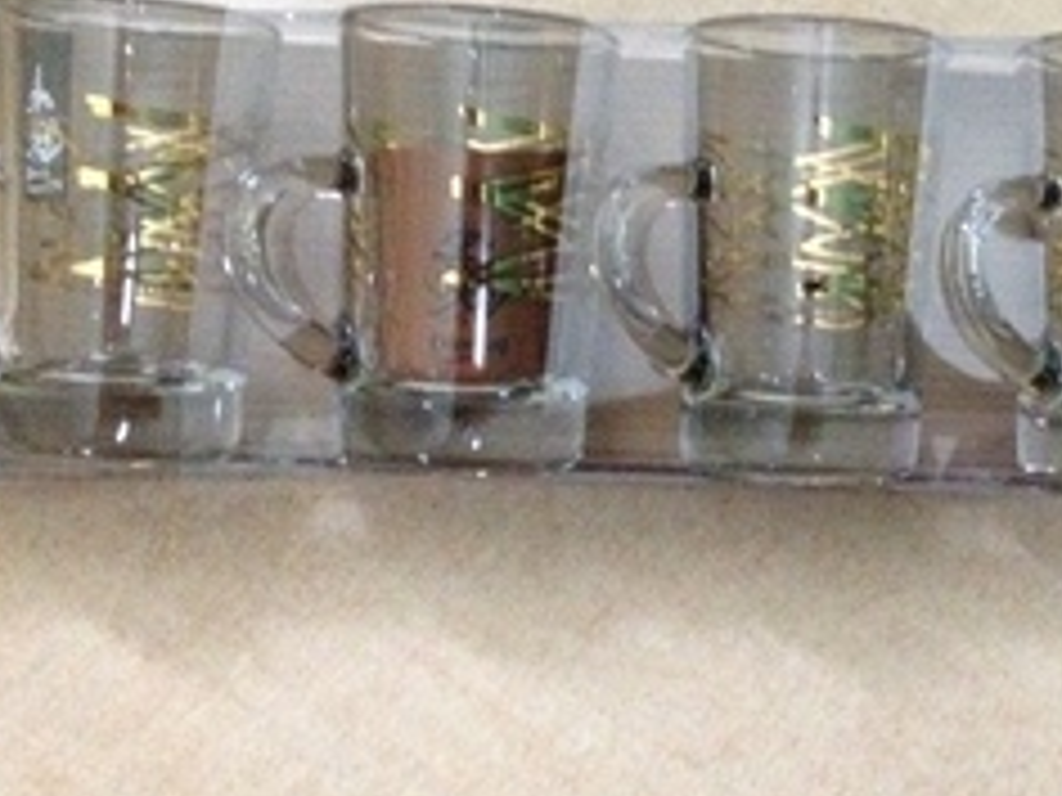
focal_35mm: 74
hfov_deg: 25.4
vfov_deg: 19.9
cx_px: 986
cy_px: 295
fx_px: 2270
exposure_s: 1/17
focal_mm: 4.28
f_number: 2.4
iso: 800
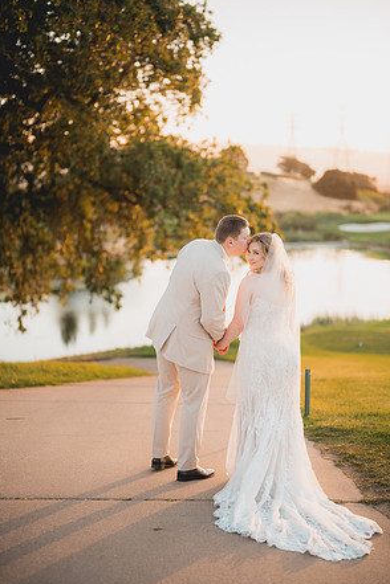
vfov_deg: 38.9
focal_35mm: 51
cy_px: 293
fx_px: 829
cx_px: 196
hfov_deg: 26.5
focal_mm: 50
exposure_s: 1/400
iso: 125
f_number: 1.2
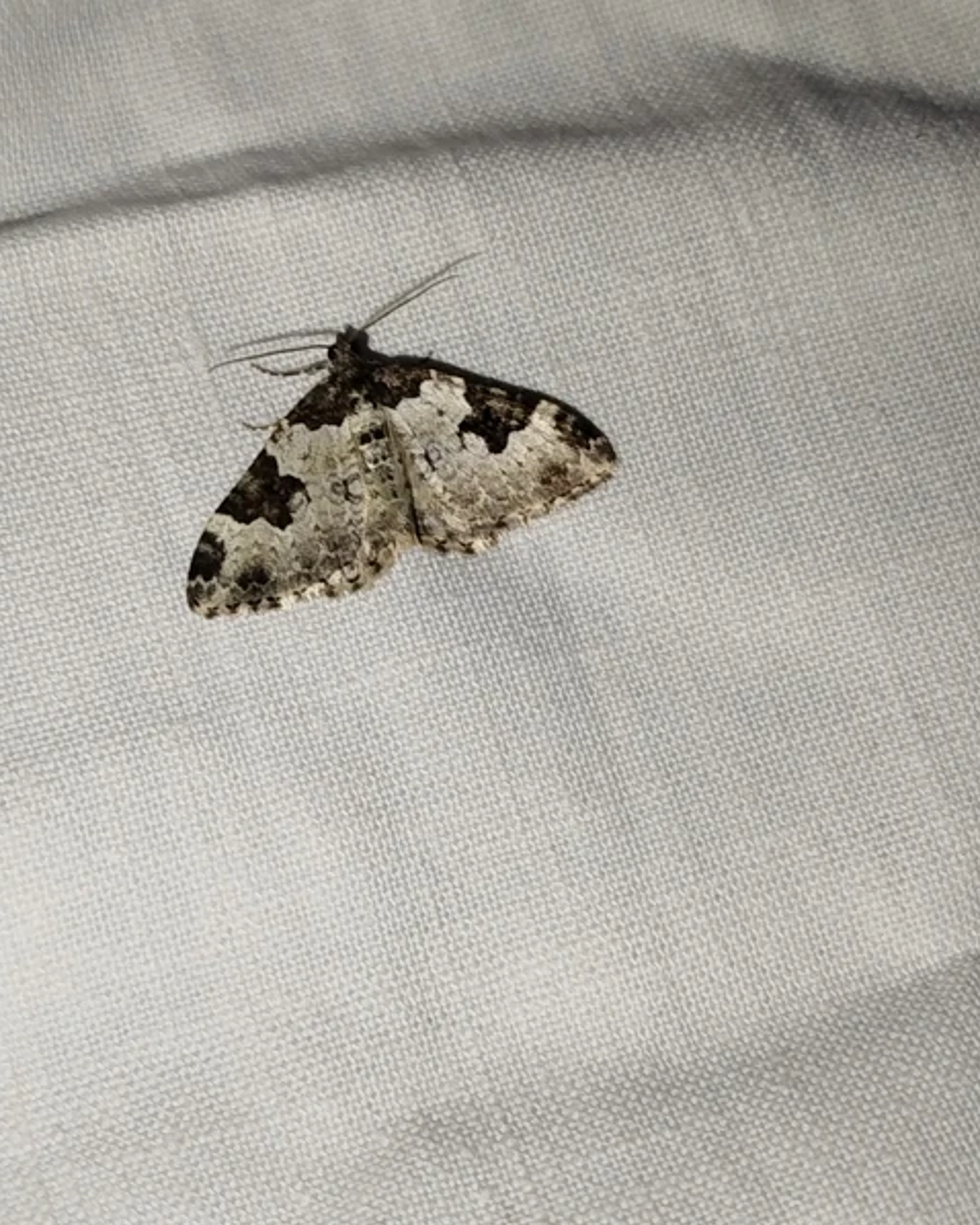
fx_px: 2464
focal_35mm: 68
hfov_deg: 22.5
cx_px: 490
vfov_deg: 27.9
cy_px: 575
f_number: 1.7
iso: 80
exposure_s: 1/50
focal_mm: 5.31
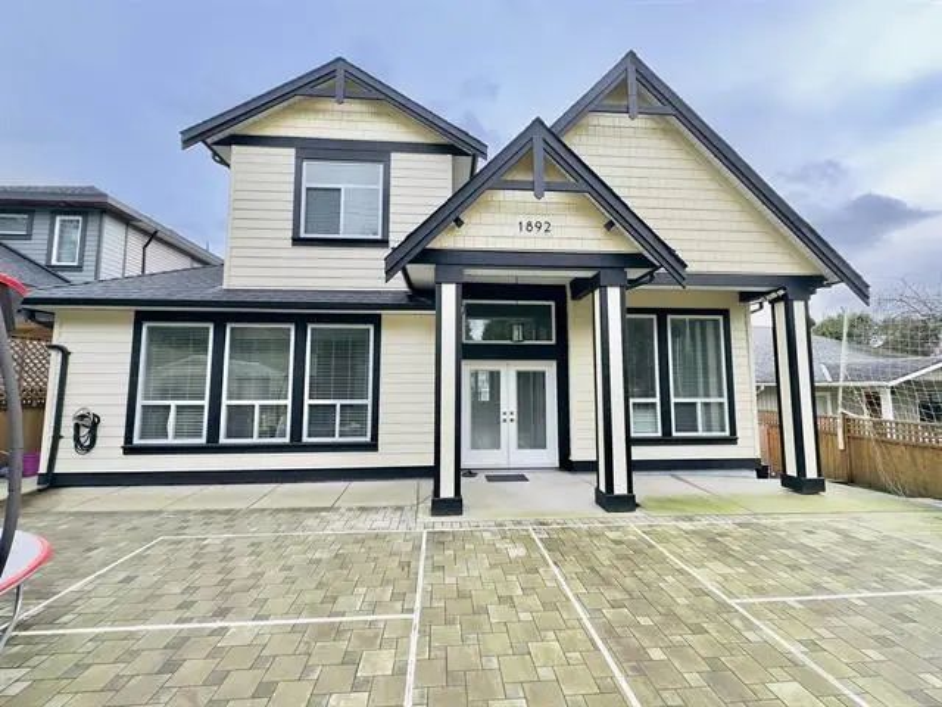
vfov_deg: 85.7
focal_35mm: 14
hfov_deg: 102.1
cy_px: 354
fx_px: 381
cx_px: 471
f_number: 2.2
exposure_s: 1/235
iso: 40
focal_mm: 2.22
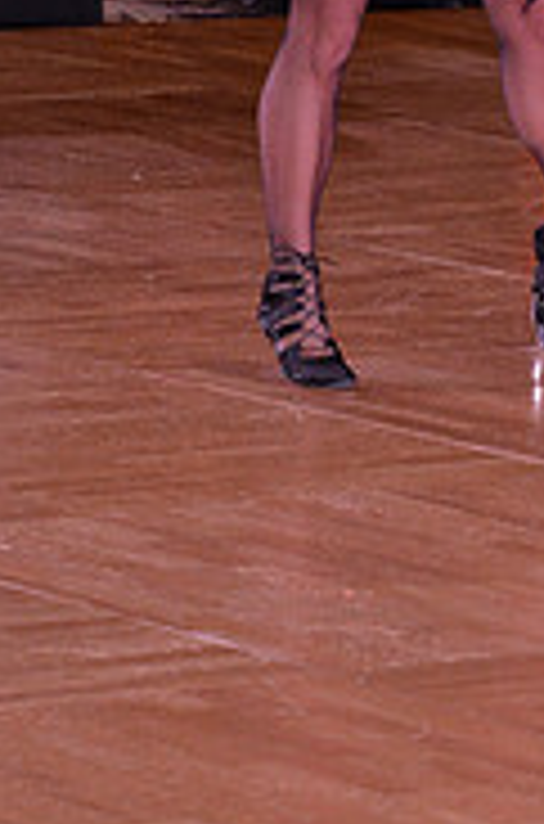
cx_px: 600
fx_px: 8388
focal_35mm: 368
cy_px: -374
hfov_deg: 3.7
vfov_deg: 5.6
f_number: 7.1
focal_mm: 116
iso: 2000
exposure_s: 1/250
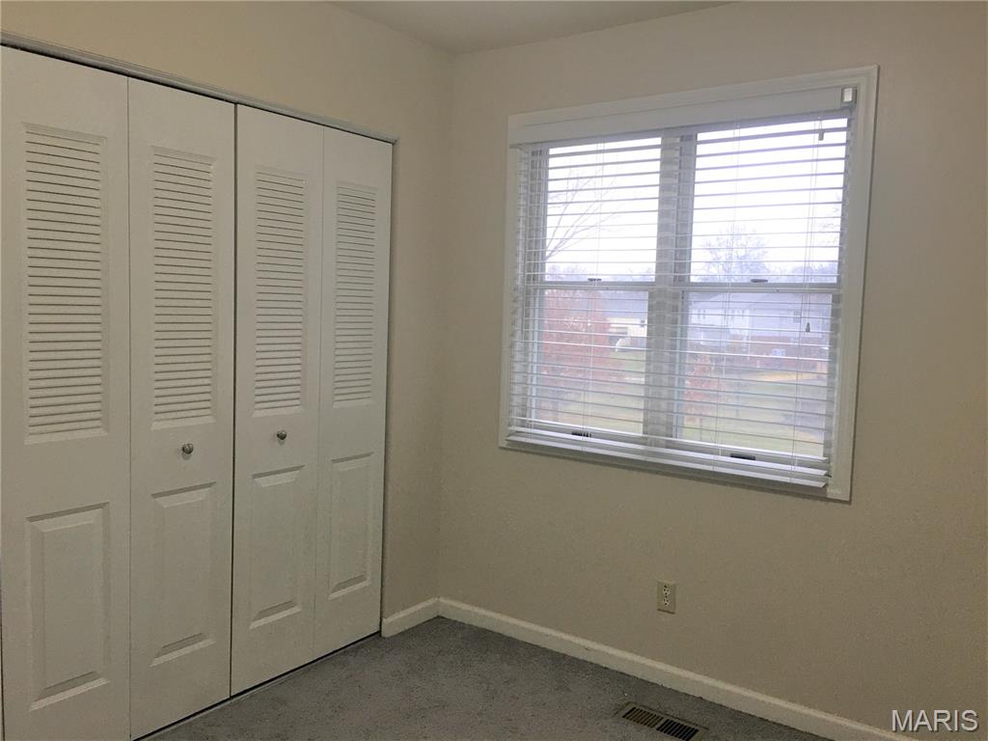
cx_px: 494
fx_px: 828
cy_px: 370
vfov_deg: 48.2
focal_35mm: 29
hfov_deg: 61.7
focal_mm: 4.15
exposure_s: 1/33
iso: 50
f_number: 2.2
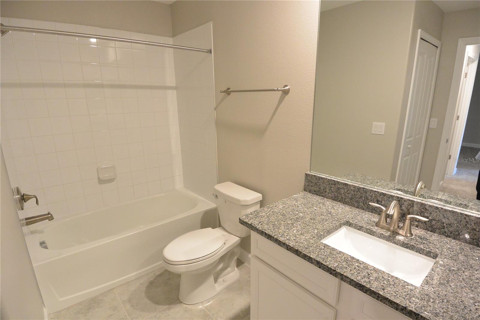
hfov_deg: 90.0
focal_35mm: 18
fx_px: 240
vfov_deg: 67.4
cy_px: 160
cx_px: 240
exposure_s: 1/40
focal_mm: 6.7
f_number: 3.5
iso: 800
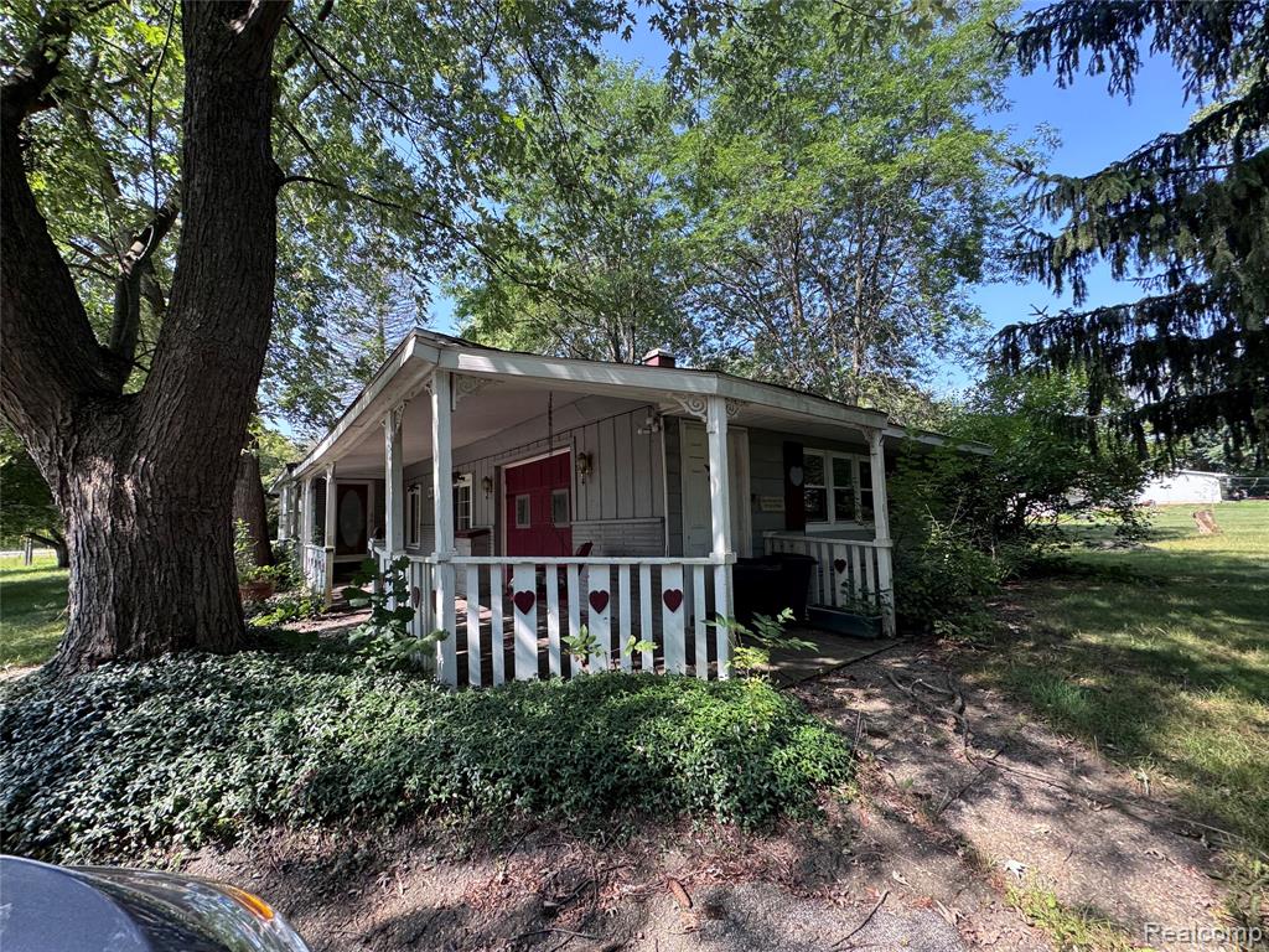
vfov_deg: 85.7
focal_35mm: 14
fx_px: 513
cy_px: 476
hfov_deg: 102.1
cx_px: 634
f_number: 2.2
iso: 40
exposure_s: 1/203
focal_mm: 2.22
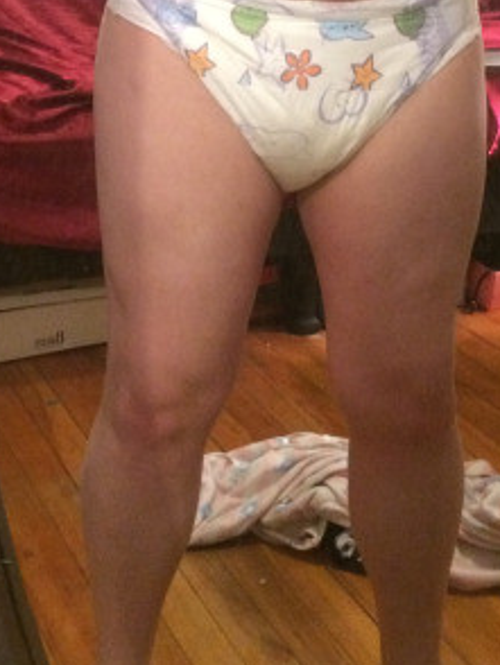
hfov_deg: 21.6
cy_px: 21
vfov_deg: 27.1
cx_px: 244
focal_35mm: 68
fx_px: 1308
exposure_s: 1/15
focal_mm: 4.12
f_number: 2.2
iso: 400
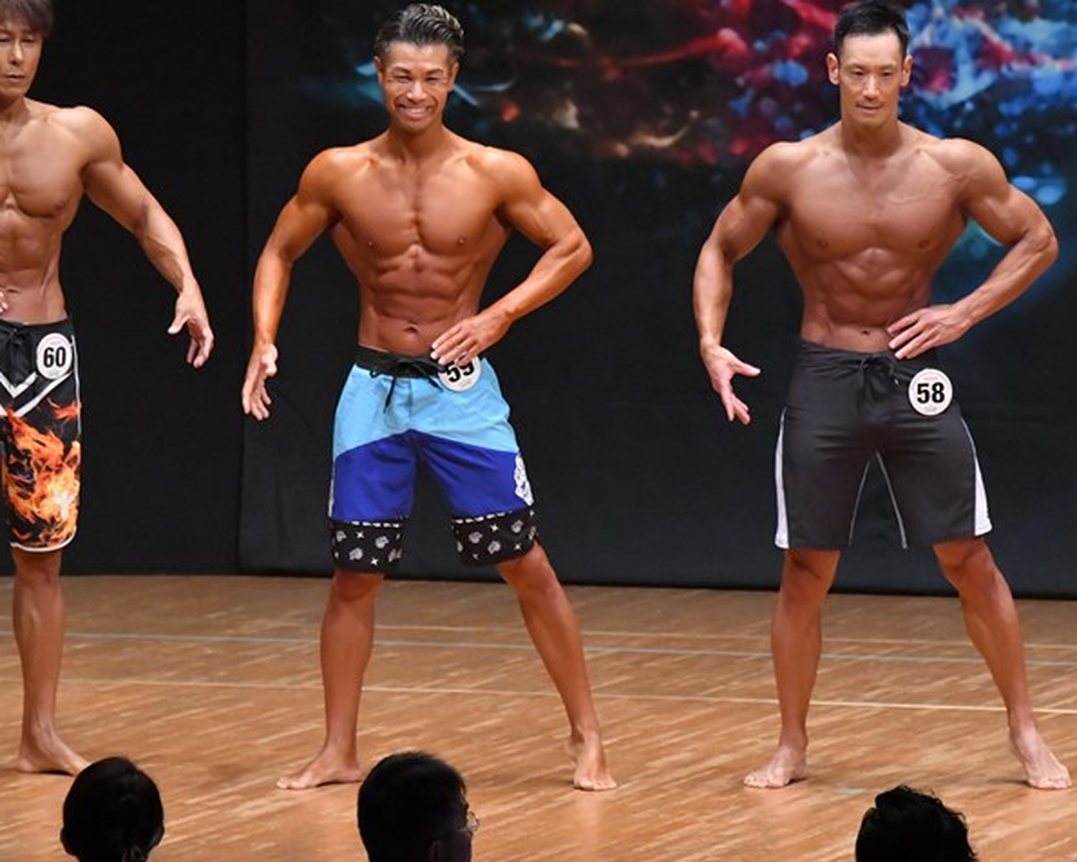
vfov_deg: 4.7
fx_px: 10519
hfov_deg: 5.9
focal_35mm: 330
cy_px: 406
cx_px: 620
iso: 8000
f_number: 5.6
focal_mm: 180
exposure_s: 1/400
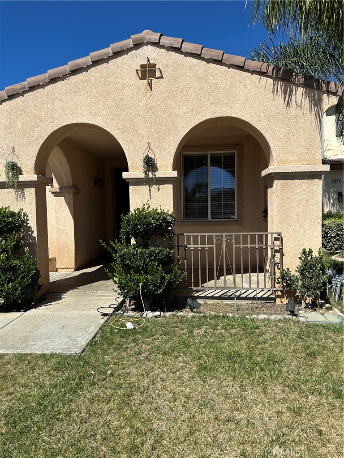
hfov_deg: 56.8
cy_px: 229
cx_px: 172
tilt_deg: -2.4
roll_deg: +0.7
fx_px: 318
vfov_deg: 71.6
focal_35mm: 24
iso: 80
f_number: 1.78
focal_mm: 6.86
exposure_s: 1/5848
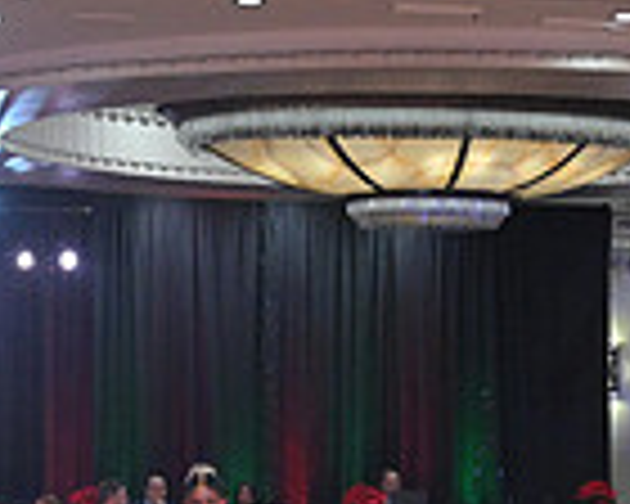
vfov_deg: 11.2
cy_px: 776
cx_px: 288
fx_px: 2461
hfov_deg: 14.6
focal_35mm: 132
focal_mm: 34
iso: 3200
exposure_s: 1/400
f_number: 5.6
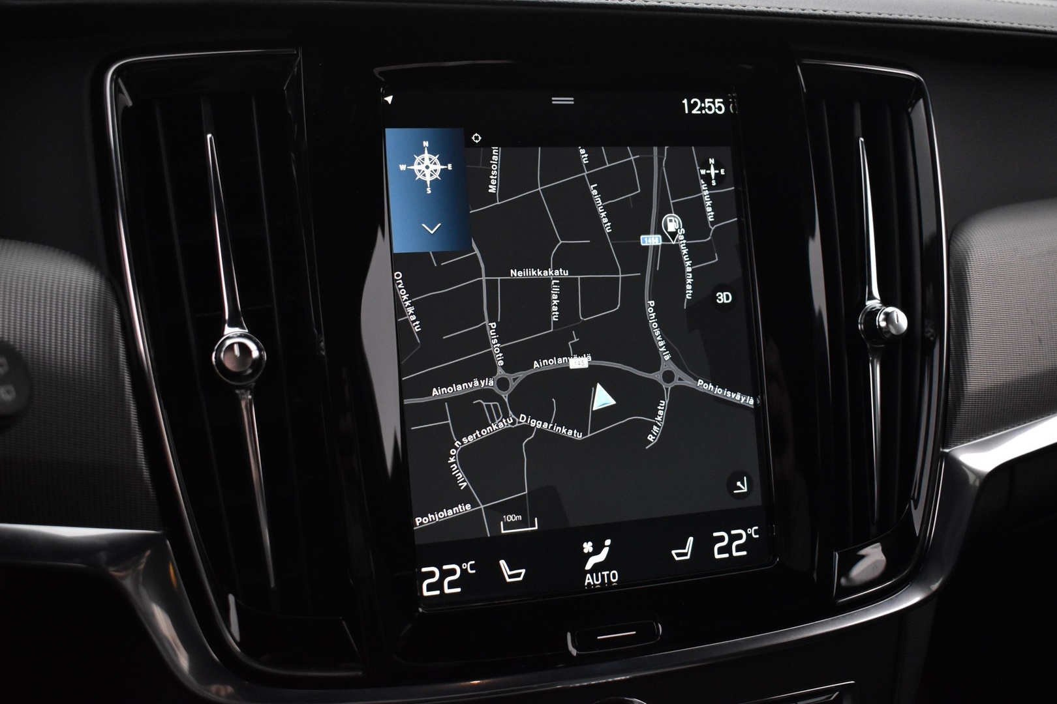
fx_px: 1101
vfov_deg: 35.5
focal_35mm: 38
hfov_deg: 51.3
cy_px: 352
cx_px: 528
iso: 2500
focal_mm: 25
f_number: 4
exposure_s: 1/40
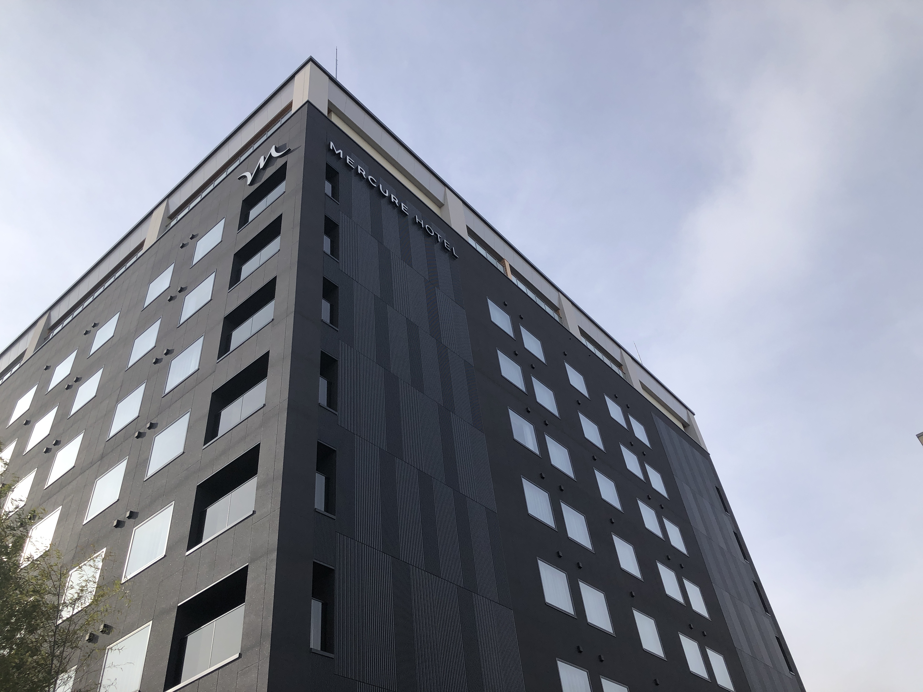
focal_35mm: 28
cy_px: 346
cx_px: 462
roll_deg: +10.1
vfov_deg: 49.7
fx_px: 747
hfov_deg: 63.4
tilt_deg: +43.0
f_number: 1.8
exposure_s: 1/2404
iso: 20
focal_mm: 3.99
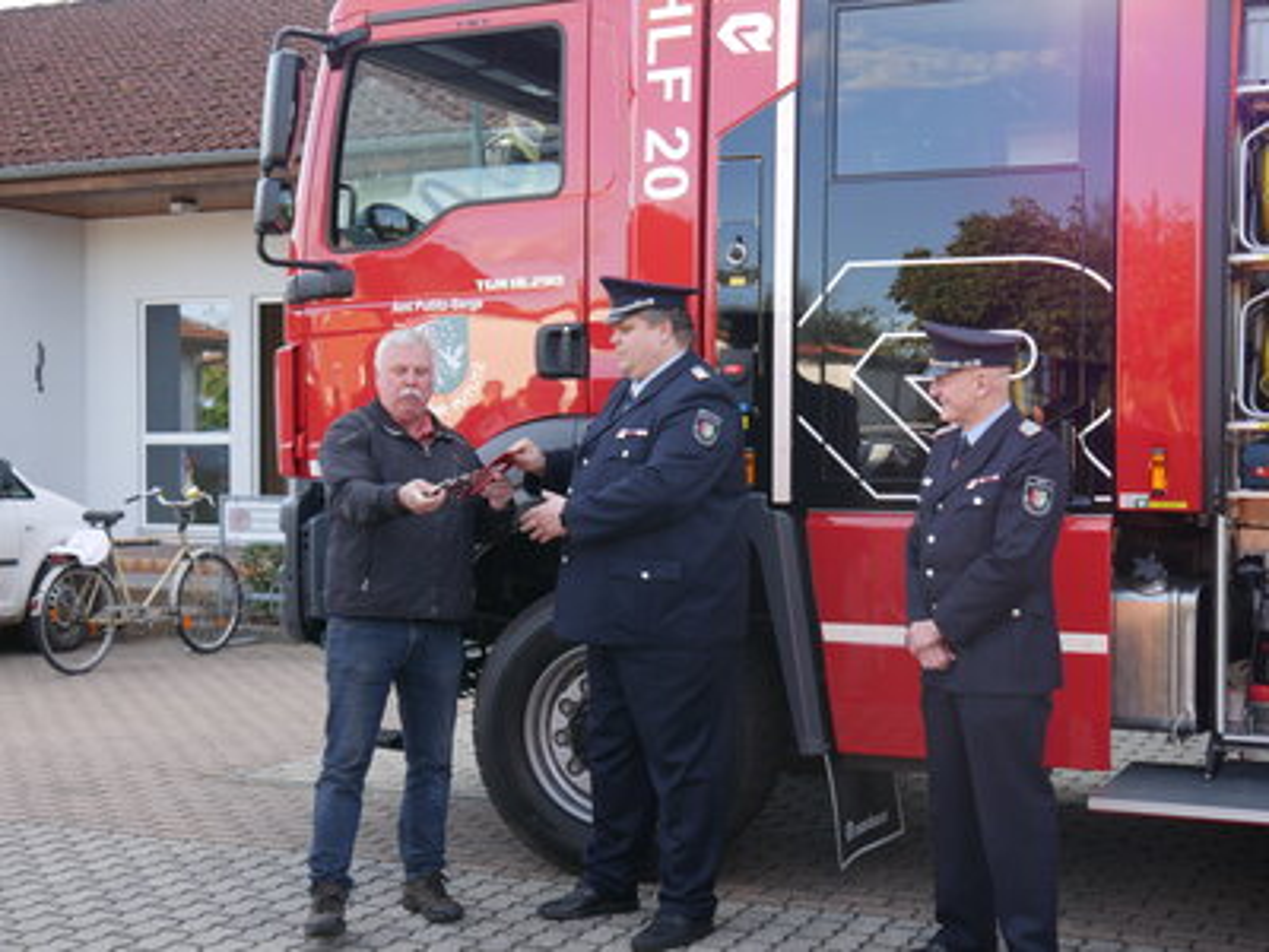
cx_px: 634
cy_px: 476
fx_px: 1906
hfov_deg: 36.8
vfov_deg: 28.0
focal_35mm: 52
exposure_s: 1/100
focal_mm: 26
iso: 200
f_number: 4.7
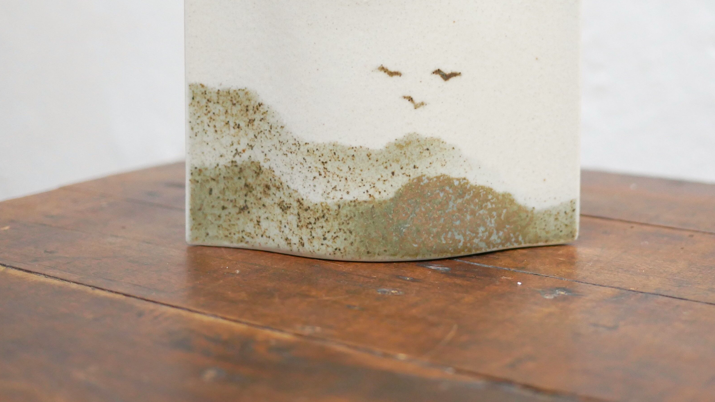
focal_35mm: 63
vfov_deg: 18.8
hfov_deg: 33.1
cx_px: 468
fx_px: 1194
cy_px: 33
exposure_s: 1/60
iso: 1600
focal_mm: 20
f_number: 1.7
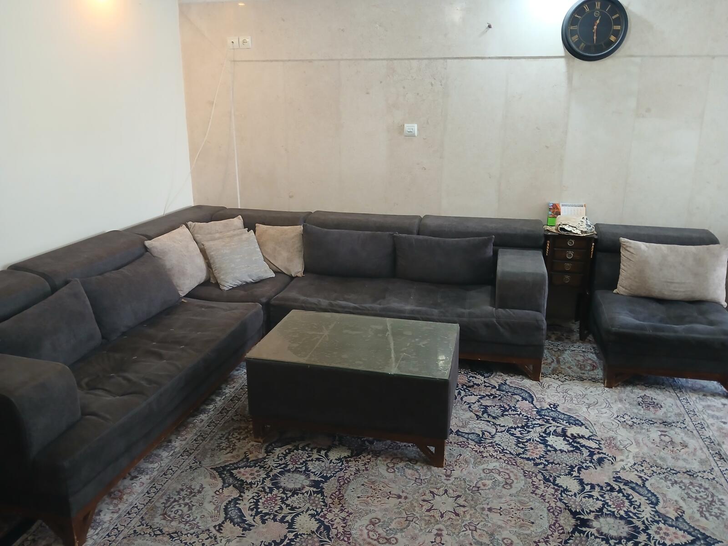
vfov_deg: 53.1
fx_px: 547
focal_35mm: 26
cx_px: 364
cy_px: 273
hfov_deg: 67.3
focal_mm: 3.98
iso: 250
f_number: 1.8
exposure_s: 1/33.3
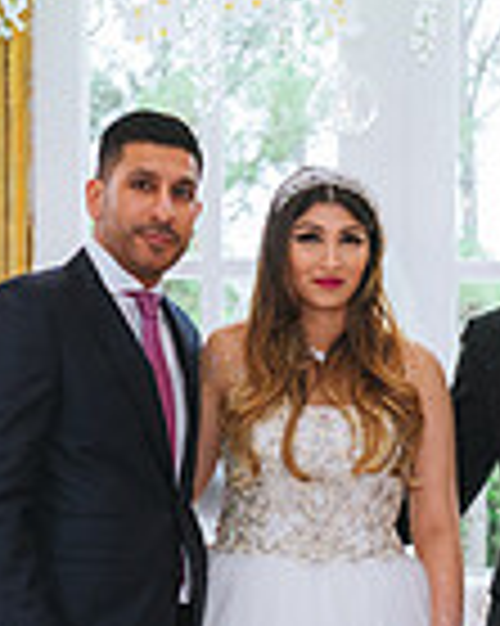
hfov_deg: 13.5
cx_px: 360
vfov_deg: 16.6
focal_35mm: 114
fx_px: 2111
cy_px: 592
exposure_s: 1/200
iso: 800
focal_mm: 29
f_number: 2.8
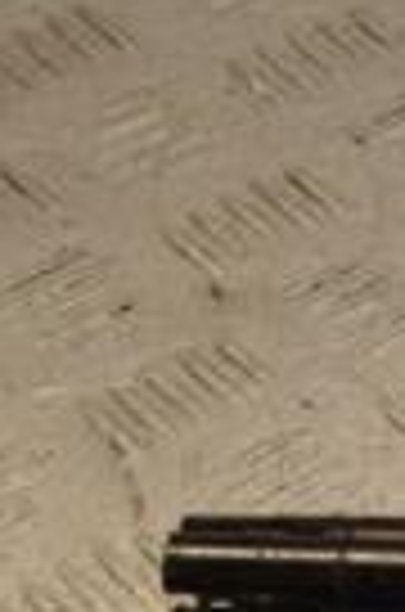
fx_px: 4274
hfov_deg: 5.1
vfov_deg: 8.2
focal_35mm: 252
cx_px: 1346
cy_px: 378
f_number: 9
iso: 800
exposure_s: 1/200
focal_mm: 38
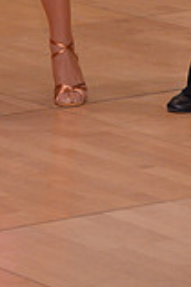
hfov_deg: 3.7
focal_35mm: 368
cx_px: 57
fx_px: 2935
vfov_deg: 5.5
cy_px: -225
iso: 2000
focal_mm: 100
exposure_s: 1/250
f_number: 4.5
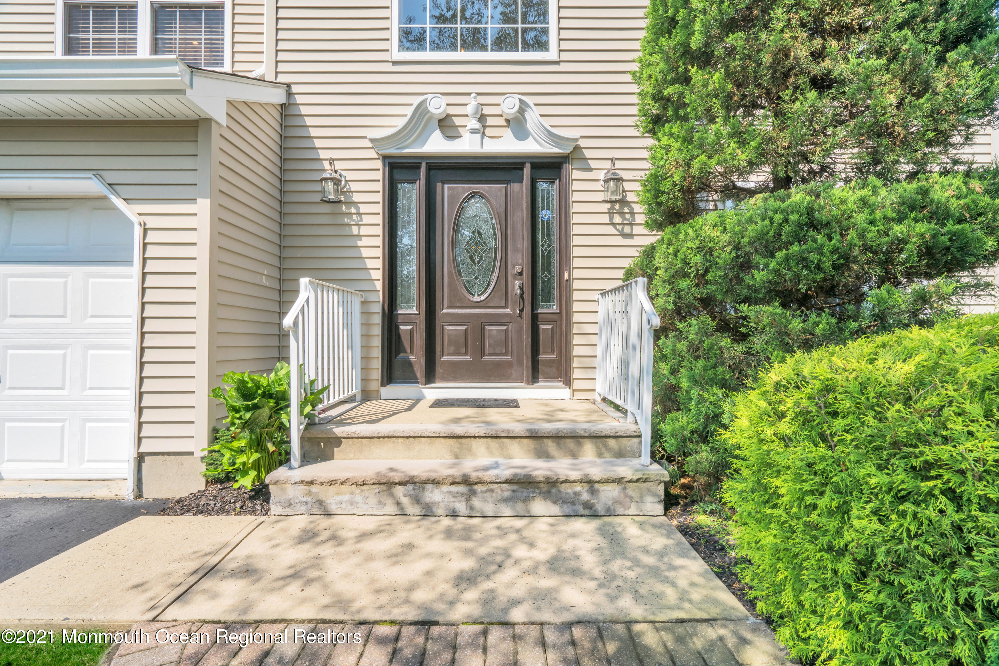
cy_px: 333
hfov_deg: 96.7
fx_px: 444
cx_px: 500
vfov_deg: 73.7
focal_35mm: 16
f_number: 16
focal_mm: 16
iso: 200
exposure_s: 1/40
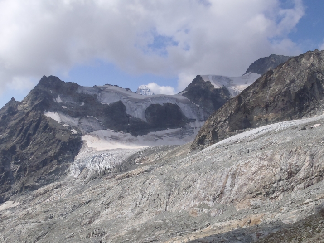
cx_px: 149
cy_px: 159
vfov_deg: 34.1
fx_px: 393
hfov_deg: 44.8
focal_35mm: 42
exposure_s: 1/640
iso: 80
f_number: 5.6
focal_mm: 5
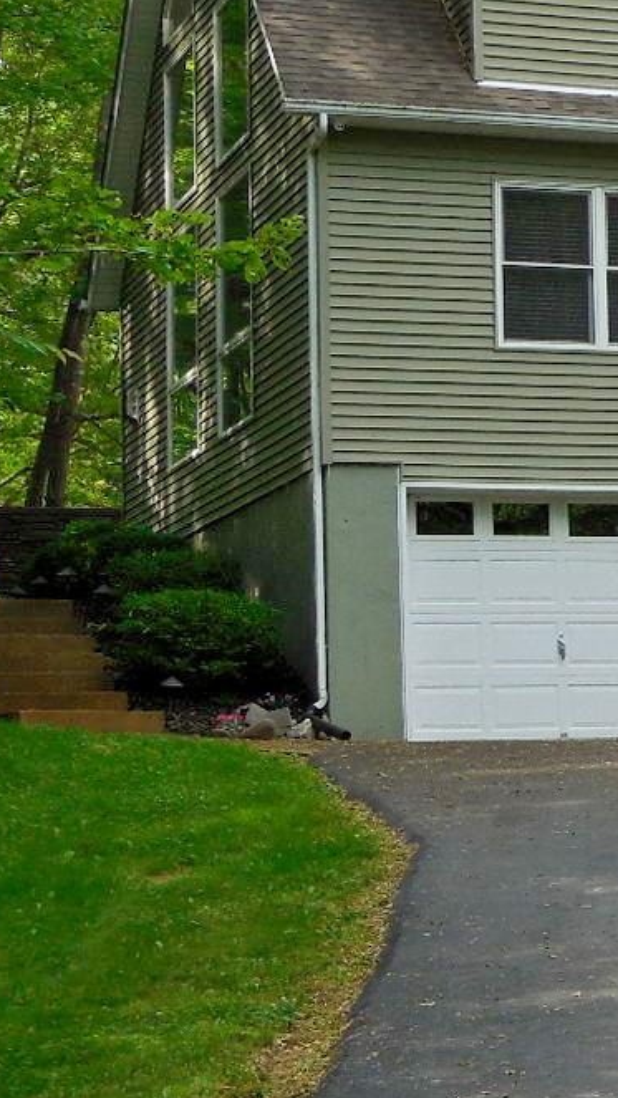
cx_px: 1254
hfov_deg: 9.4
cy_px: 533
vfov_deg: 17.7
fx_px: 3525
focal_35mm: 121
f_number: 3.8
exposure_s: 1/200
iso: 125
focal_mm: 8.2
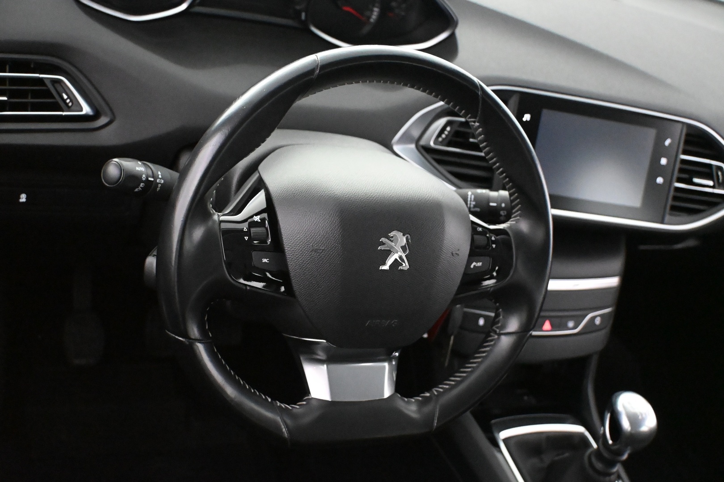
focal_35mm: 46
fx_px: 920
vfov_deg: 29.4
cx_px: 362
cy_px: 241
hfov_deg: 43.0
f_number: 4.8
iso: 12800
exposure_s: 1/60
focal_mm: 30.5
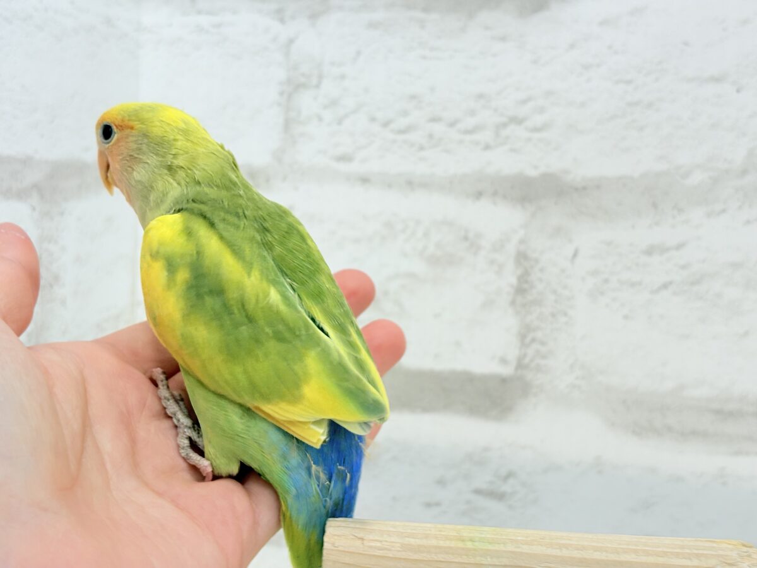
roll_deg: -1.3
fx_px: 1137
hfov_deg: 36.8
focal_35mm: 52
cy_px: 284
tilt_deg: -3.6
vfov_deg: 28.0
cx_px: 378
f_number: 1.6
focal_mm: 5.96
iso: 32
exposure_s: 1/50
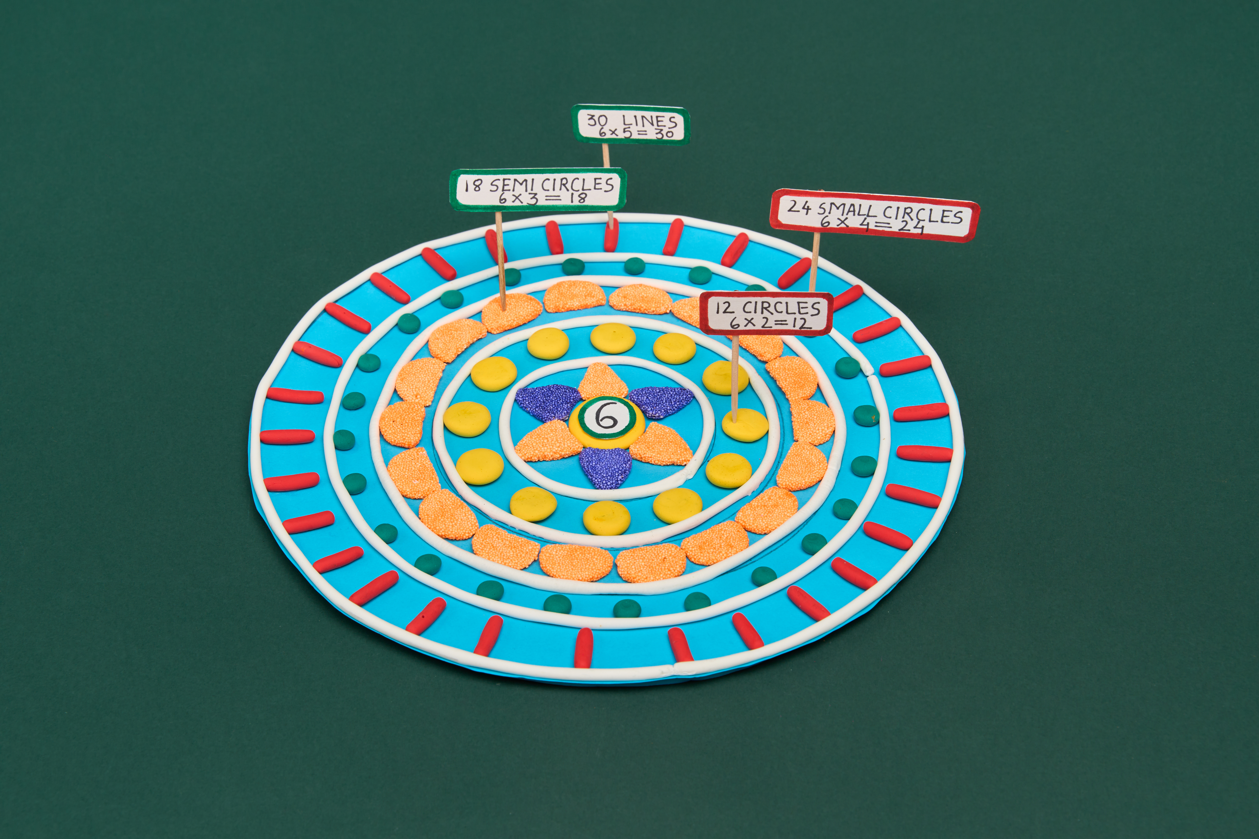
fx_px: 2273
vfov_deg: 20.9
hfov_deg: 31.0
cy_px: 420
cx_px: 630
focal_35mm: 65
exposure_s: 1/100
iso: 160
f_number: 13
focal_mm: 65
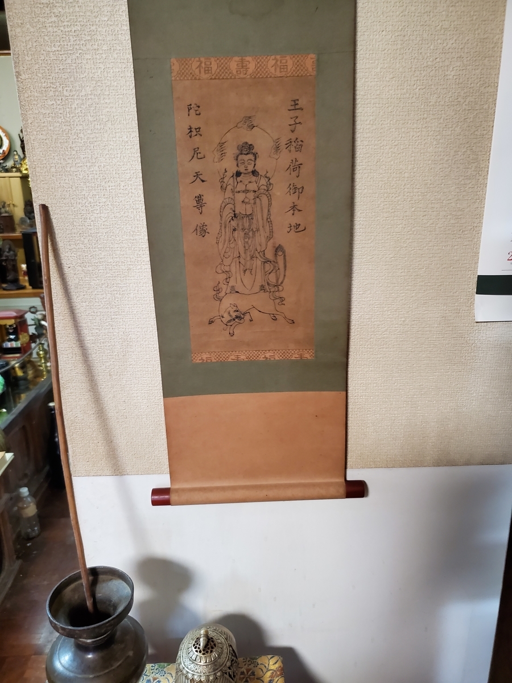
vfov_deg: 67.3
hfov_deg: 53.1
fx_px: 513
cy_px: 342
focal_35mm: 26
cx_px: 256
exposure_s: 1/50
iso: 320
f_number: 1.5
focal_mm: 4.3
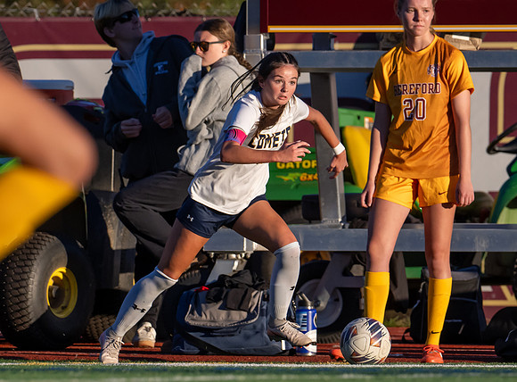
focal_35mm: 1000
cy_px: 277
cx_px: 197
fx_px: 14845
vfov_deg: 1.5
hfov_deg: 2.0
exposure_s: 1/2500
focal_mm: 400
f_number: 5.6
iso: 720
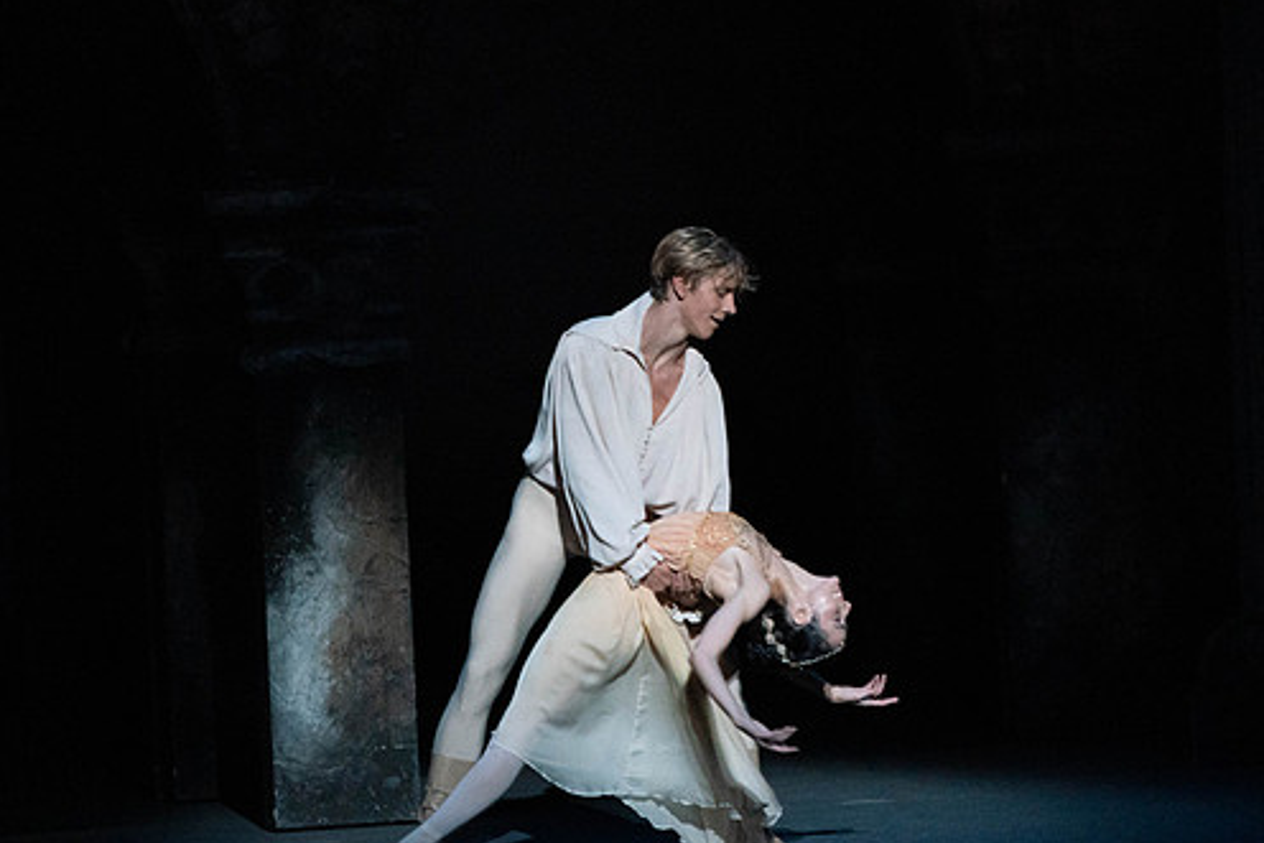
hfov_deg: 4.4
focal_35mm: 466
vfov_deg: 3.0
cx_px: 697
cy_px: 492
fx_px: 16366
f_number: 6.3
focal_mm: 339
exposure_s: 1/250
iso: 8000
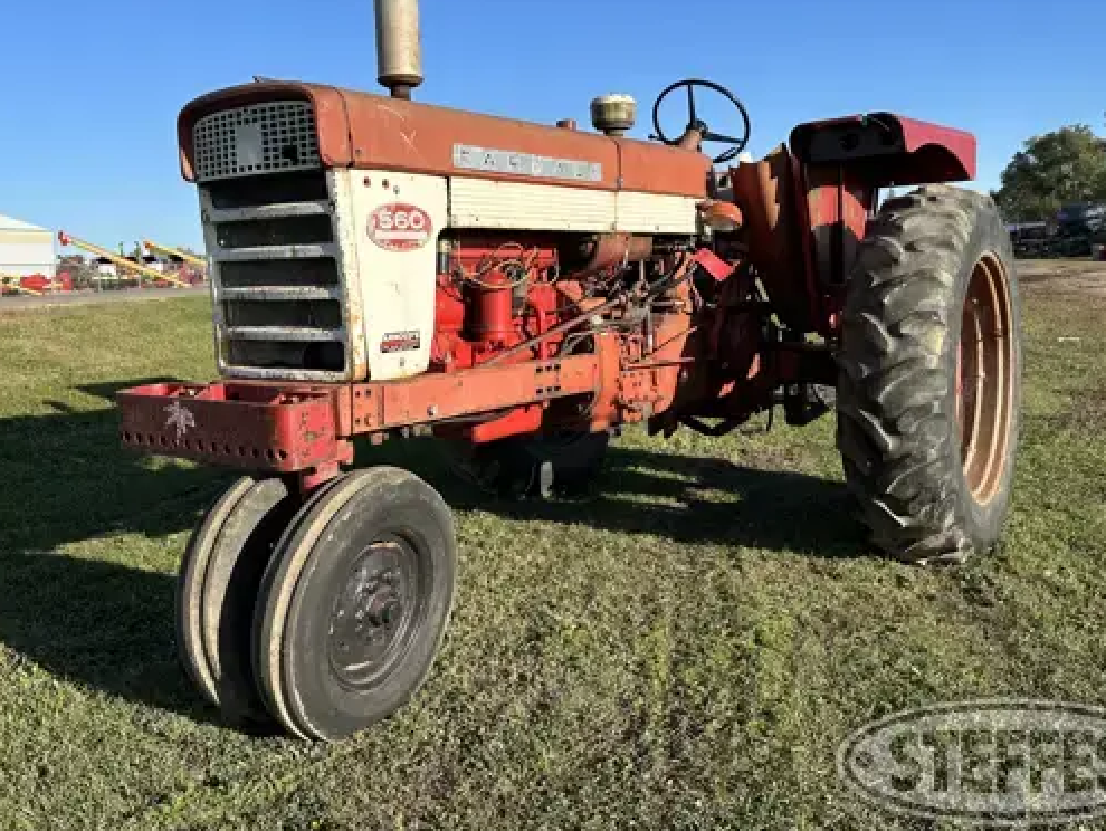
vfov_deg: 45.1
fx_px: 991
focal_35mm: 31
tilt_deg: -4.0
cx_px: 516
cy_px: 315
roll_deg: +2.9
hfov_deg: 58.3
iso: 80
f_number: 1.78
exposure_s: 1/3597
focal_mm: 6.86
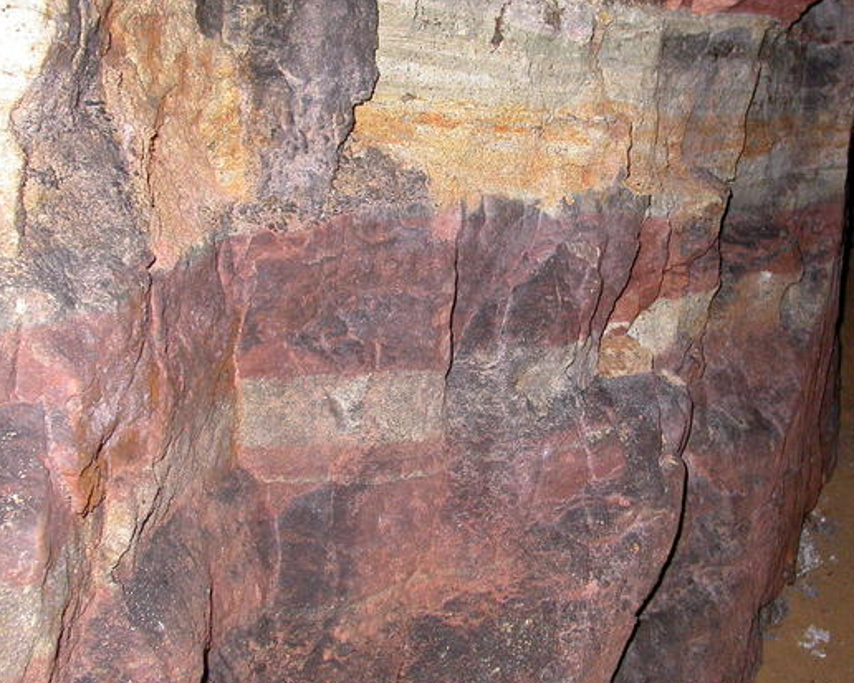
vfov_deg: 32.7
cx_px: 482
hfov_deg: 40.3
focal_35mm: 46
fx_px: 1163
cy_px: 322
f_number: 2.6
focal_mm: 7.85
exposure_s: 1/60
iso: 200
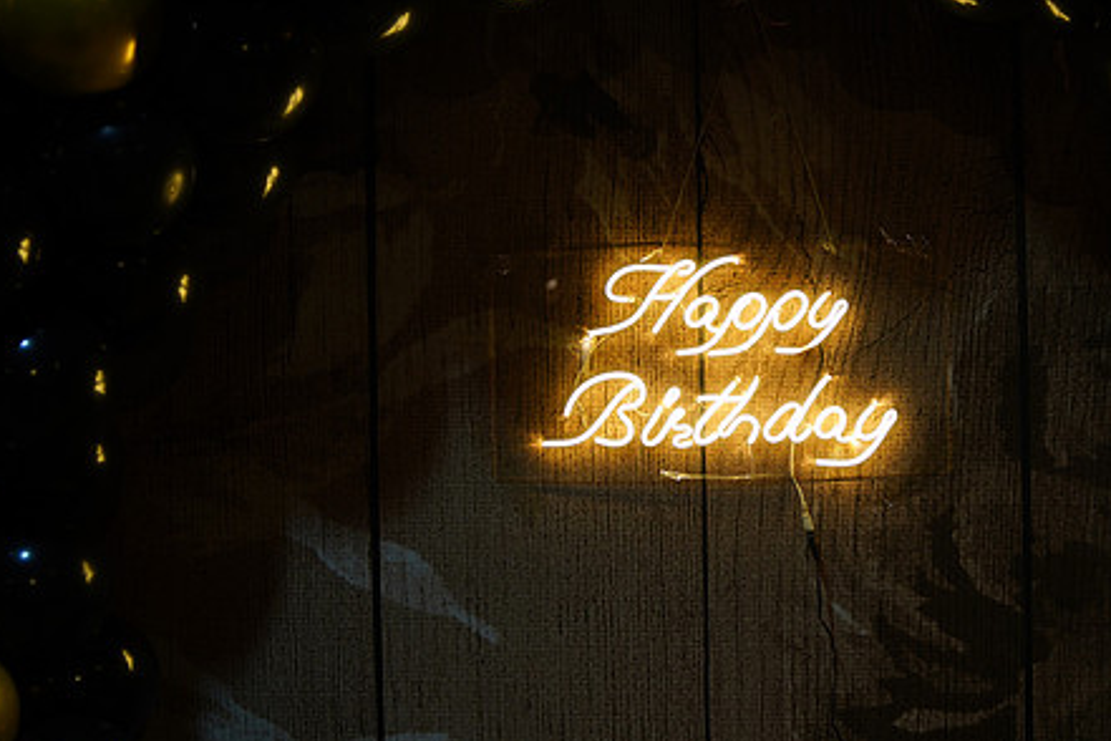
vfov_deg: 29.2
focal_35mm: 46
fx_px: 1420
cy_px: 359
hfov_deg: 42.3
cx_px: 715
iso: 500
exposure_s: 1/200
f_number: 2.2
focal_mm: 35
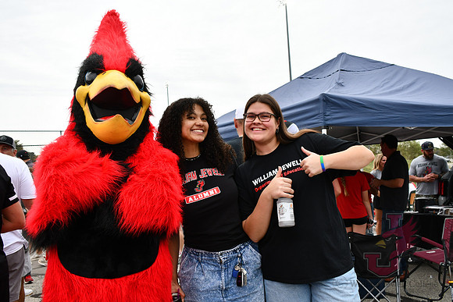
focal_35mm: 37
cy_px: 151
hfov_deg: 51.9
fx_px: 466
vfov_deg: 36.0
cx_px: 226
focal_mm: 25
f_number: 5.6
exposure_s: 1/250
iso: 400
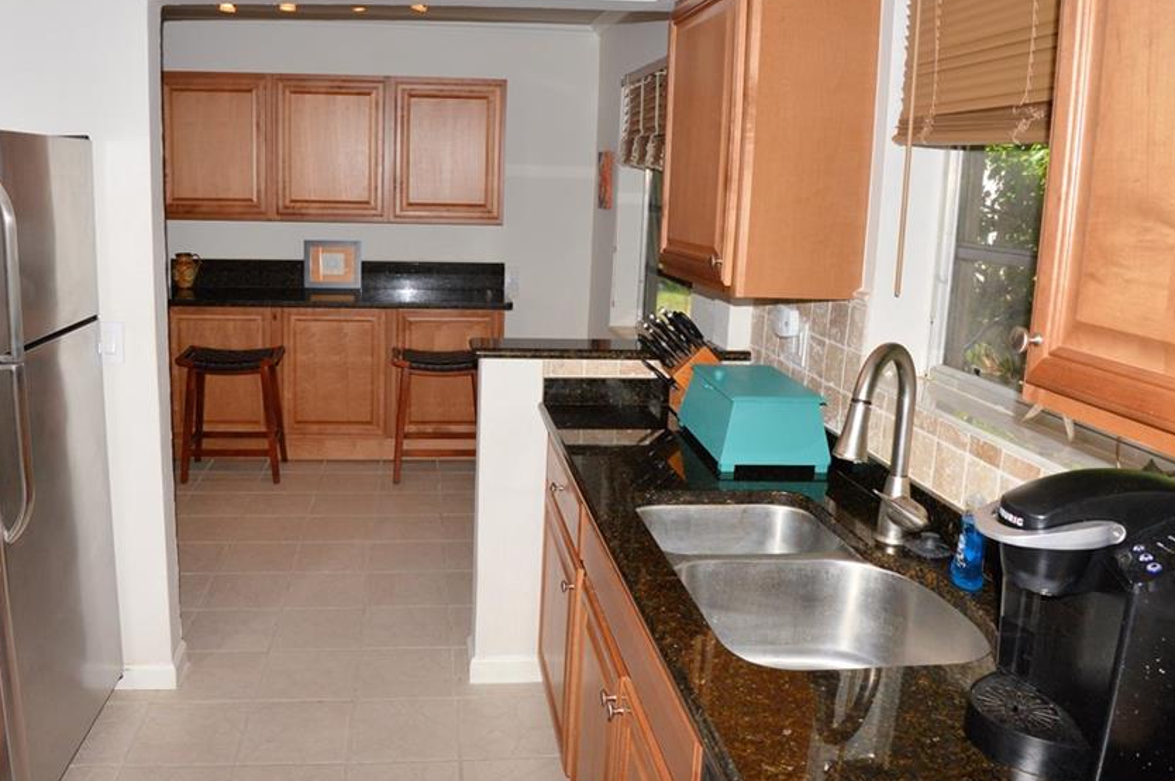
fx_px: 900
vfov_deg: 46.7
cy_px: 327
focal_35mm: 28
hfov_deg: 65.8
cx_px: 486
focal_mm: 15
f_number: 8
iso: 400
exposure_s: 1/200
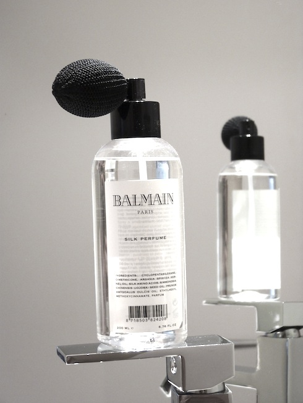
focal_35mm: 91
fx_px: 1062
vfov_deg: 21.5
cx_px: 152
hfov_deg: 16.2
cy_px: 202
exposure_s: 1/40
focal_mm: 16.1
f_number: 3.4
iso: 200
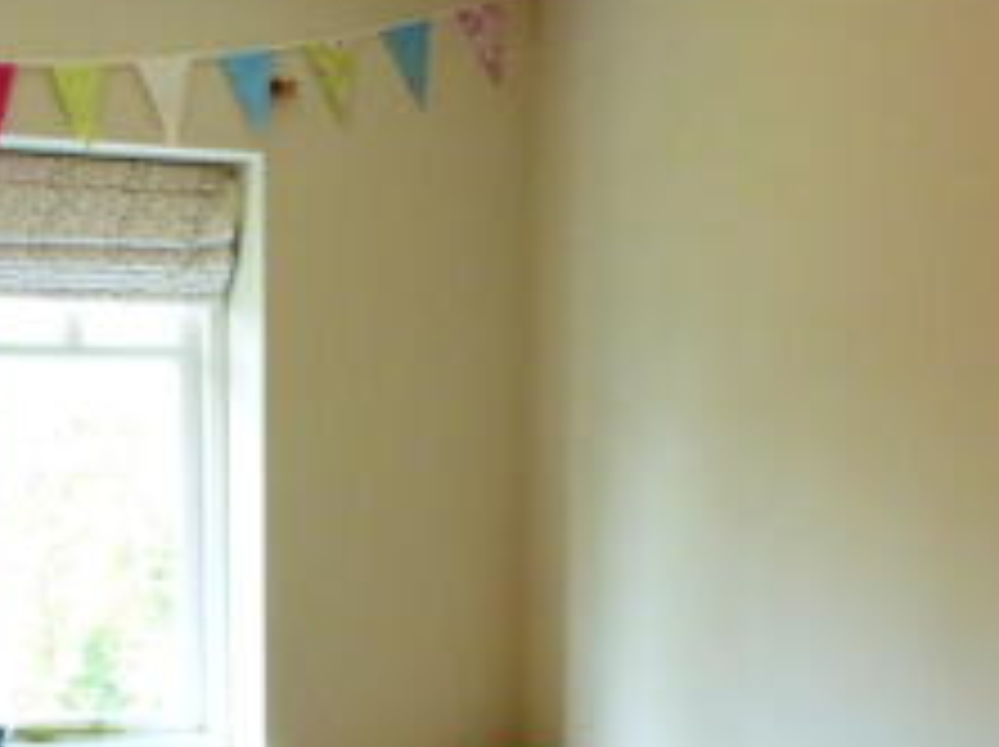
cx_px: 322
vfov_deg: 22.2
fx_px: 1816
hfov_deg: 30.5
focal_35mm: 63
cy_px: 772
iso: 400
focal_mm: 4.3
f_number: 3.3
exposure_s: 1/60
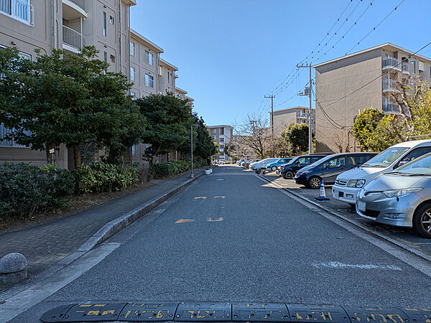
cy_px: 162
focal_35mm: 25
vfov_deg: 54.9
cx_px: 216
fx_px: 311
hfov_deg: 69.4
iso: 48
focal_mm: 5.43
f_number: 1.89
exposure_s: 1/2092
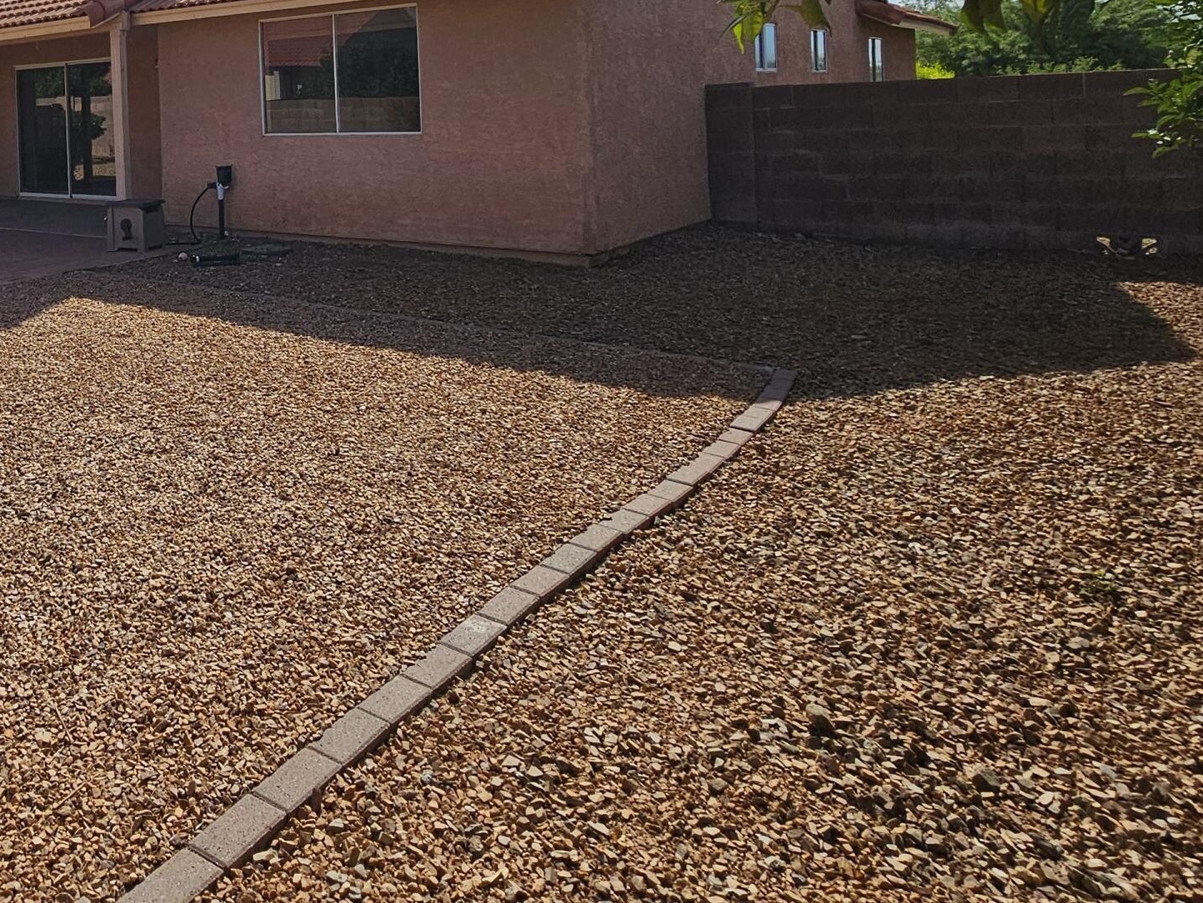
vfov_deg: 46.6
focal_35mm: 27
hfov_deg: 56.8
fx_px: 938
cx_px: 132
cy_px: 98
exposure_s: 1/5158
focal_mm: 2.2
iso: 50
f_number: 2.2
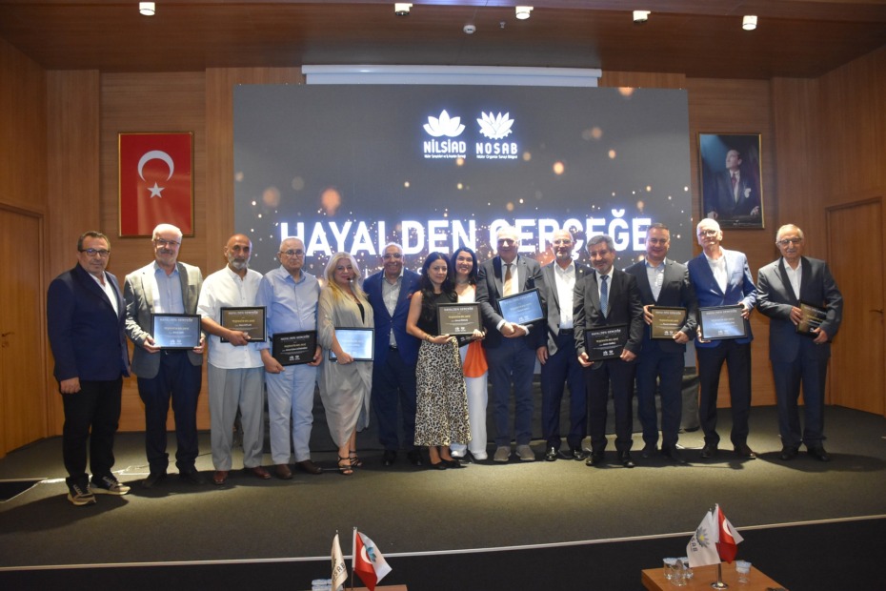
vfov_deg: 47.9
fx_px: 664
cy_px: 296
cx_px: 443
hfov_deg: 67.4
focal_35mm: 27
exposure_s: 1/60
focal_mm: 18
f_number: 4
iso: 2500
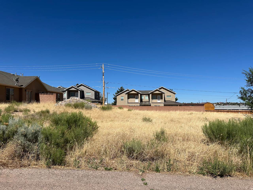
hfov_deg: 67.3
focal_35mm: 26
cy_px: 95
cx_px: 126
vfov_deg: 53.1
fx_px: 190
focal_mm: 5.7
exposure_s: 1/7463
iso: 50
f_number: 1.5
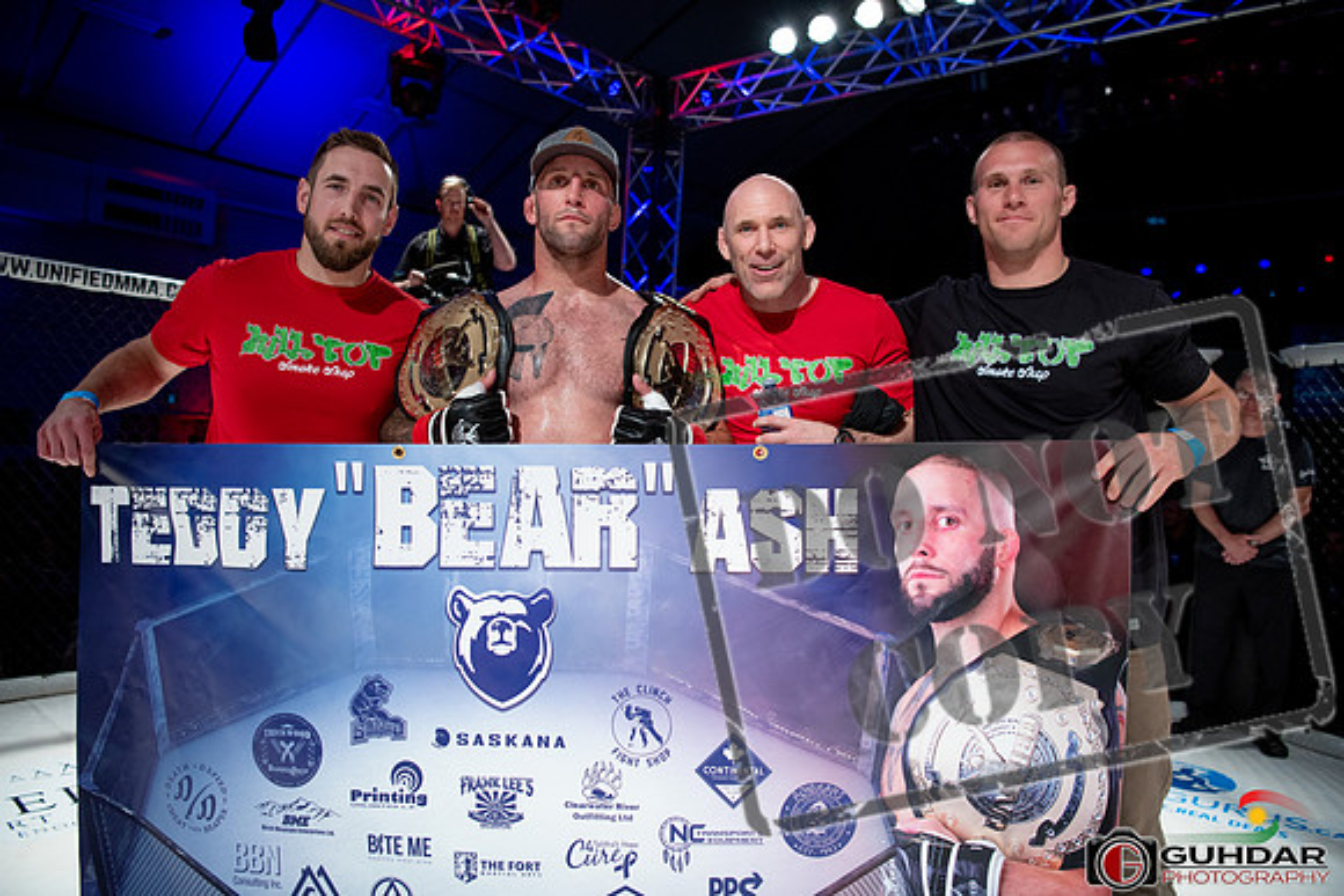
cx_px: 672
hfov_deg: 73.7
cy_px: 448
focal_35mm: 24
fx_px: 896
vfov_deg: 53.2
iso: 360
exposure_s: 1/1000
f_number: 2.8
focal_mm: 24
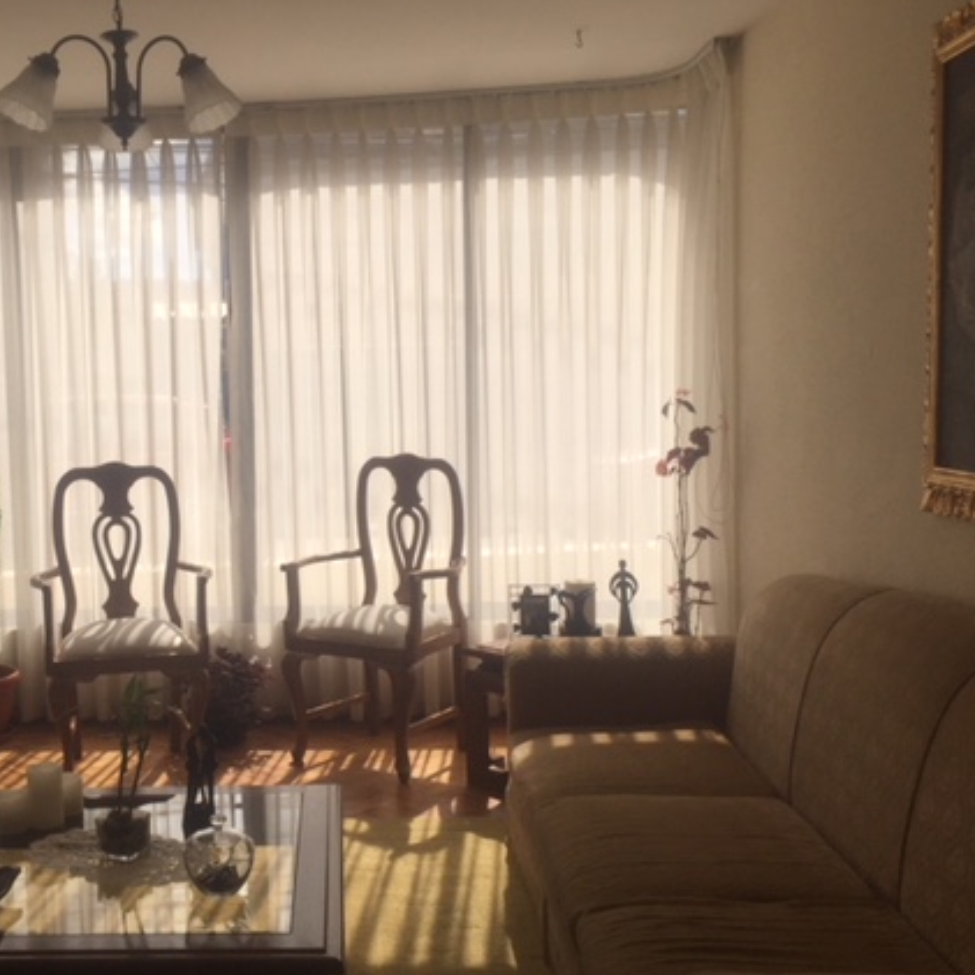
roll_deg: +0.4
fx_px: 1243
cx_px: 269
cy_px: 516
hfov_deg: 41.8
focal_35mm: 39
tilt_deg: -5.8
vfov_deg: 42.8
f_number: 2.2
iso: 32
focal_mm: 4.15
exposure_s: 1/1464
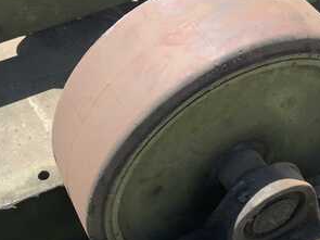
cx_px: 216
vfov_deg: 24.8
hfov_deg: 32.4
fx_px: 545
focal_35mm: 59
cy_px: 143
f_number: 1.8
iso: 16
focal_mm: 3
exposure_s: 1/816
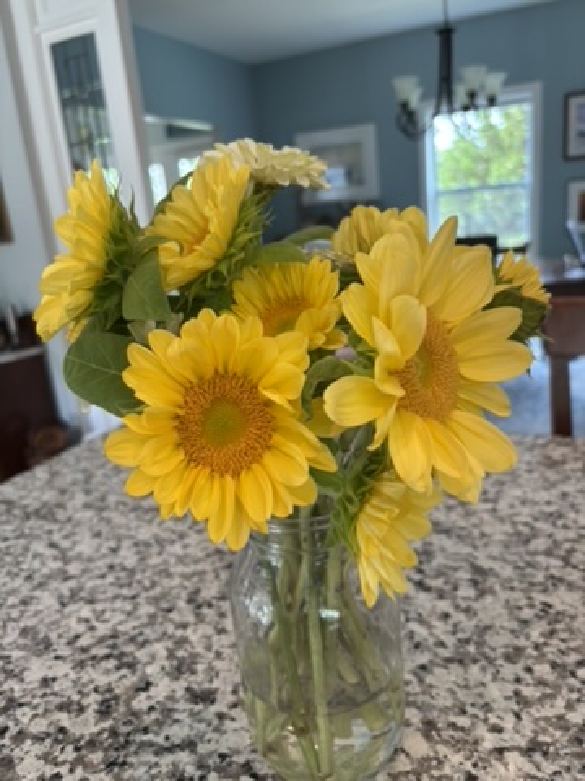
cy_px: 390
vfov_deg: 67.3
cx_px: 292
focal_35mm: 26
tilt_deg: -14.6
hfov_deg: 53.1
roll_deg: +3.6
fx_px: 586
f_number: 1.6
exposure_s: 1/120
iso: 125
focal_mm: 5.96
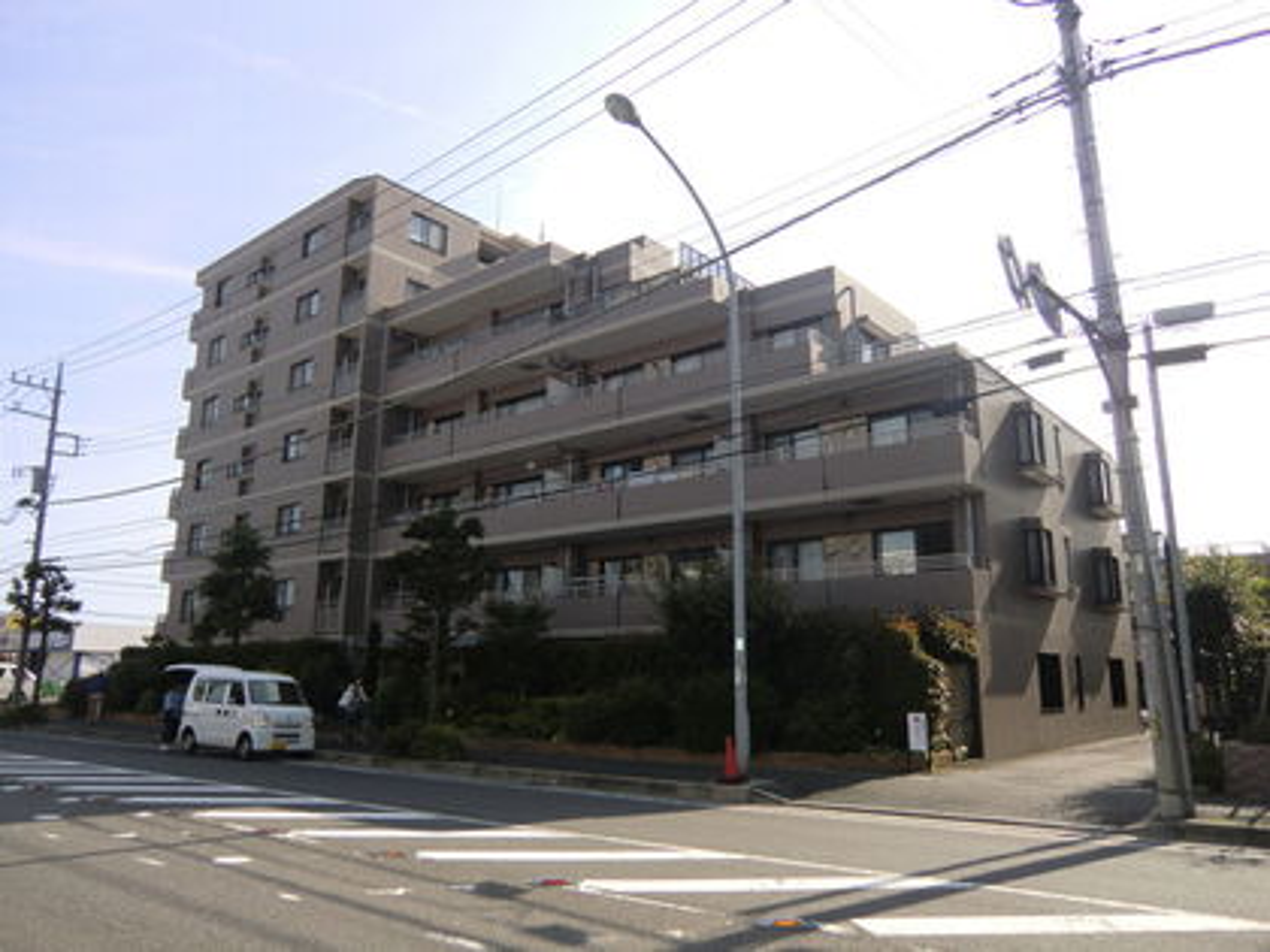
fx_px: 881
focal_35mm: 24
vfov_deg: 56.8
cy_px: 476
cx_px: 635
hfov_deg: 71.6
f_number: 3.2
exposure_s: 1/500
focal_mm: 4.3
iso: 64
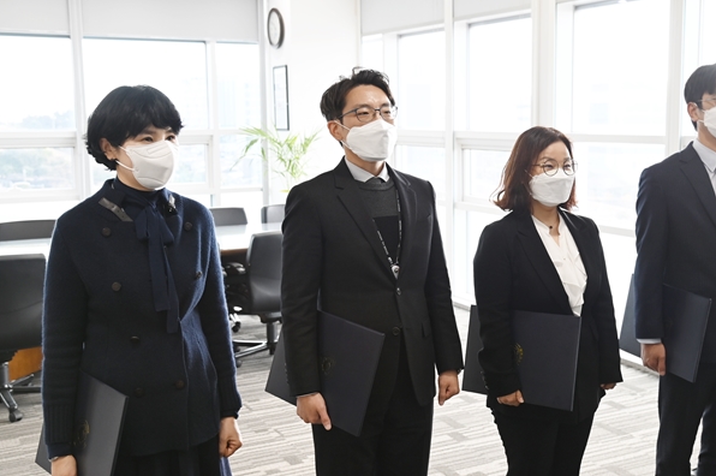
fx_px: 934
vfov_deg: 28.6
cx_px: 417
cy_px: 224
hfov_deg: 41.8
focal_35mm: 47
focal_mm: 35
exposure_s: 1/80
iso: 500
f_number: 5
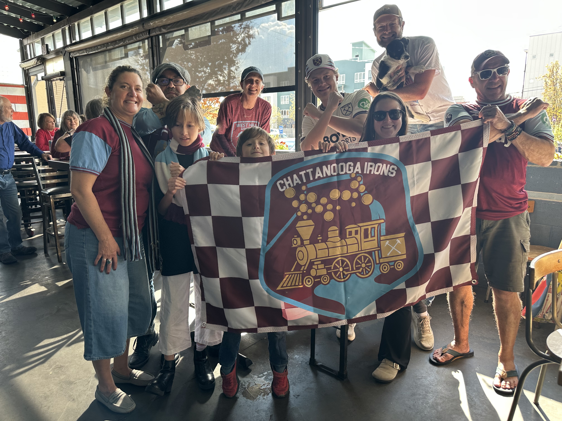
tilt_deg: -10.3
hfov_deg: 71.6
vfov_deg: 56.8
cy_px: 210
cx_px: 281
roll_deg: +0.4
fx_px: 390
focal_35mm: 24
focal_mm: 6.86
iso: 80
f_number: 1.78
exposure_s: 1/185
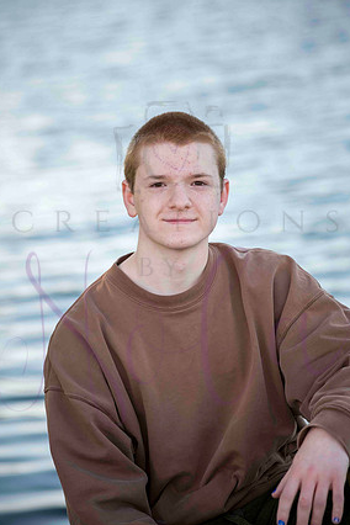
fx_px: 1925
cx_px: 176
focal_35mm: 132
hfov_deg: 10.4
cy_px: 265
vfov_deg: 15.5
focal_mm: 125
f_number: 4.5
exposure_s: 1/640
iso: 400
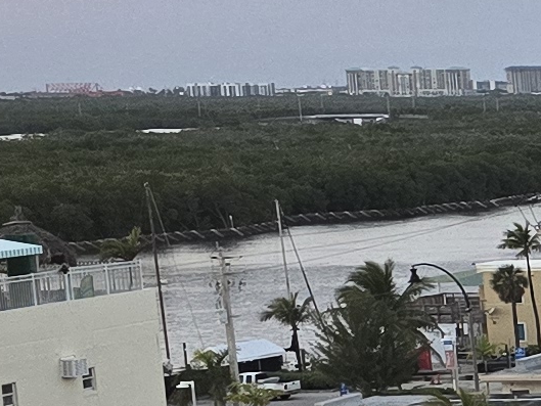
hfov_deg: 9.3
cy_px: 506
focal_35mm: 174
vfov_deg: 8.4
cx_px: 1575
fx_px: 2720
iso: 125
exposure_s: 1/180
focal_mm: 6.3
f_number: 1.7
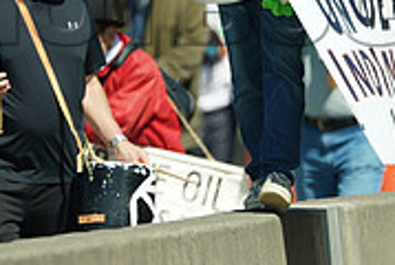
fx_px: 29872
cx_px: 296
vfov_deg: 0.5
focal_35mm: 2718
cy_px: -14
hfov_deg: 0.8
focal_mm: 840
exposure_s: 1/320
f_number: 6.3
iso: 100
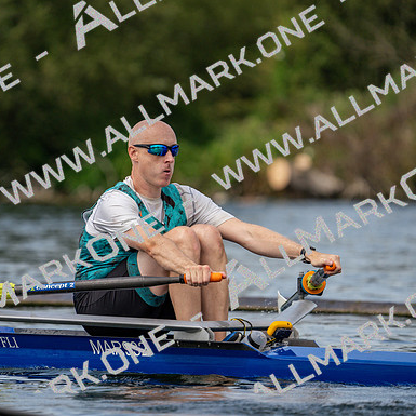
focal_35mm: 537
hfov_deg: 3.3
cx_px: 133
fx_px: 7301
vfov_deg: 3.3
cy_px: 208
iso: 500
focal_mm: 419
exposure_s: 1/1600
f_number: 6.3
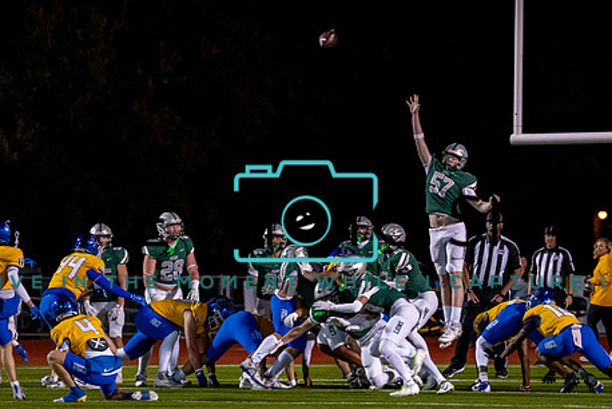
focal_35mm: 318
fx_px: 5409
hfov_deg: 6.5
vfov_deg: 4.3
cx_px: 355
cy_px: 239
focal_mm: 200
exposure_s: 1/1000
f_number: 2.8
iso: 3200
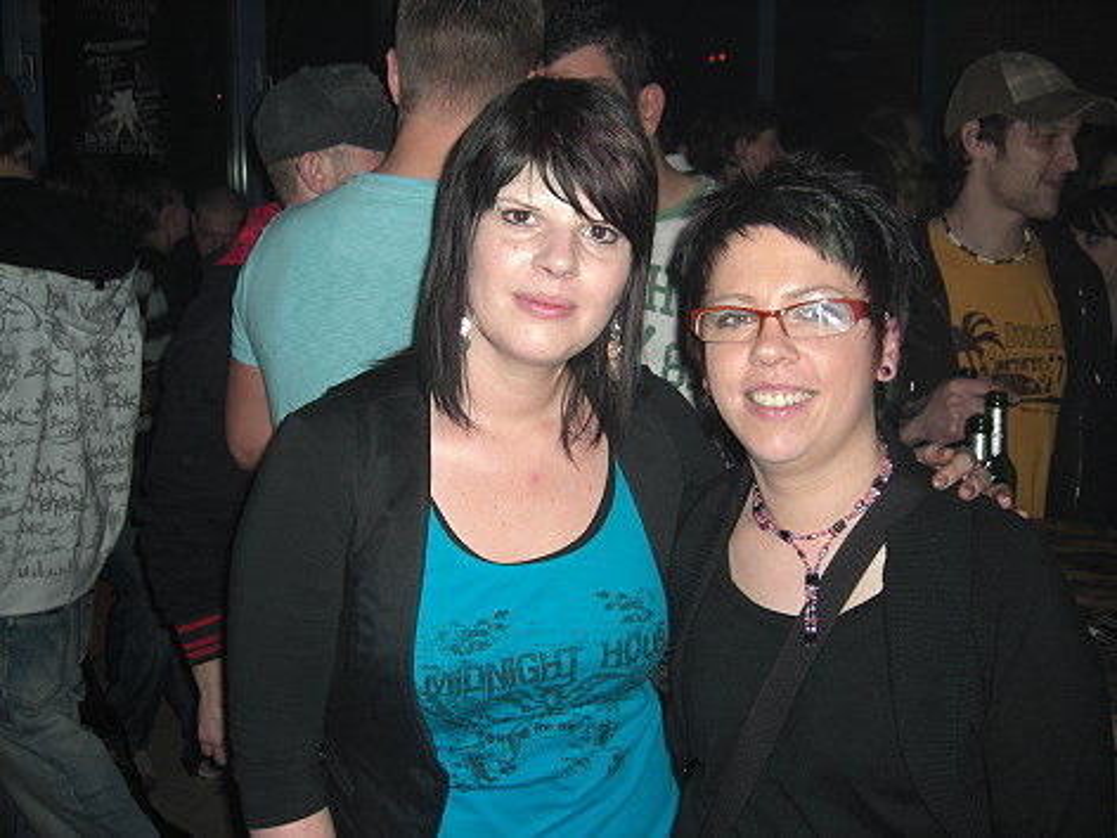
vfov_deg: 37.7
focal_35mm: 38
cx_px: 558
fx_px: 1226
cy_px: 419
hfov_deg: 49.0
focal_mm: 7.9
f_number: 2.8
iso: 100
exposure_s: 1/60
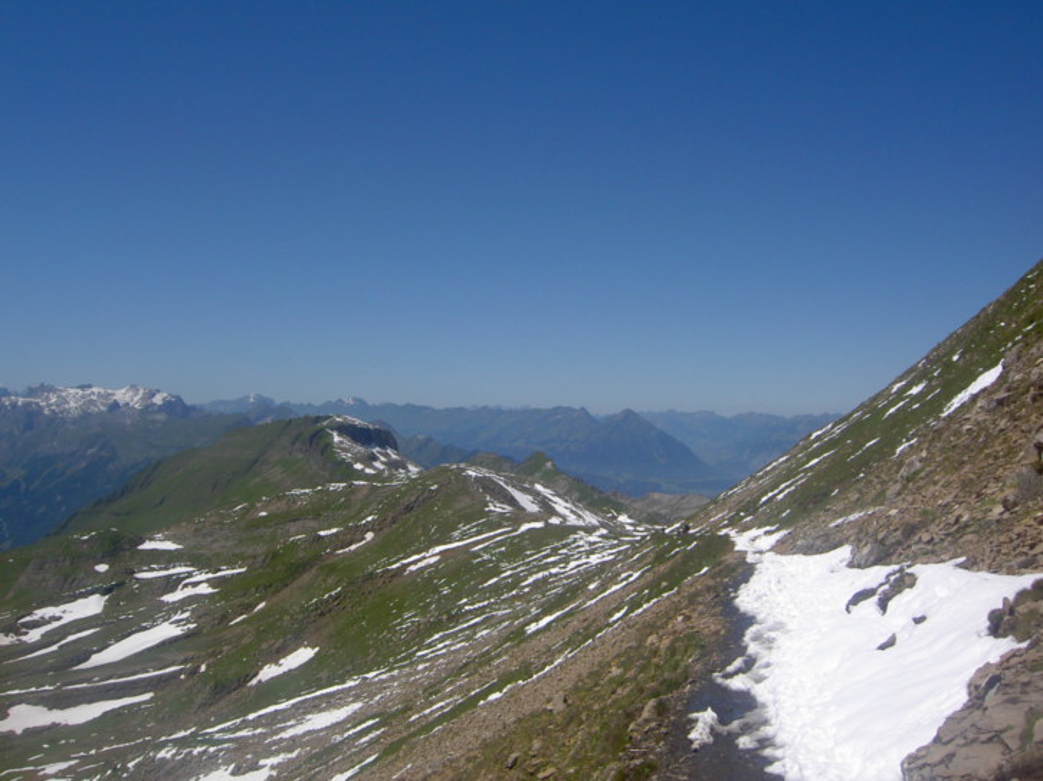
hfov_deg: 54.0
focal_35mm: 34
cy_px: 390
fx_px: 1024
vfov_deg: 41.8
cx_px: 522
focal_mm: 5.6
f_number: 4.7
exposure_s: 1/1000
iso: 50
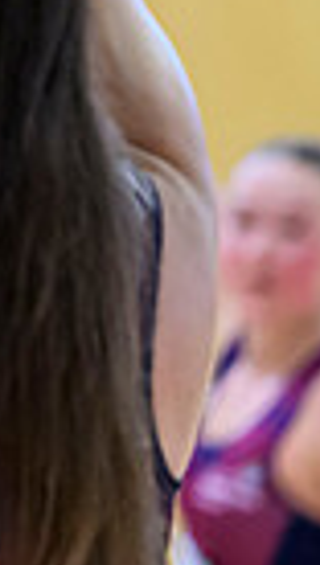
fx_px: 11964
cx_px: -617
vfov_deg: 2.7
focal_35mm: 796
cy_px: -366
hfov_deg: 1.5
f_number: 3.2
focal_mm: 140
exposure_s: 1/800
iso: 4000
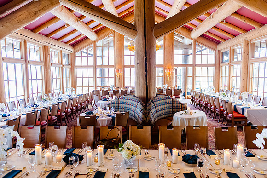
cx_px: 134
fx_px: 180
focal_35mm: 24
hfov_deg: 73.0
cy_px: 89
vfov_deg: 52.6
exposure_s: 1/250
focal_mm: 24
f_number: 2.8
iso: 3200
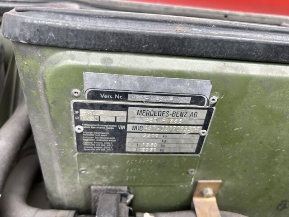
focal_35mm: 26
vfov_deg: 53.1
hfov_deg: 67.3
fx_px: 217
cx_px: 144
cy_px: 108
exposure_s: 1/121
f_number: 1.5
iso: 50
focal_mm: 5.7
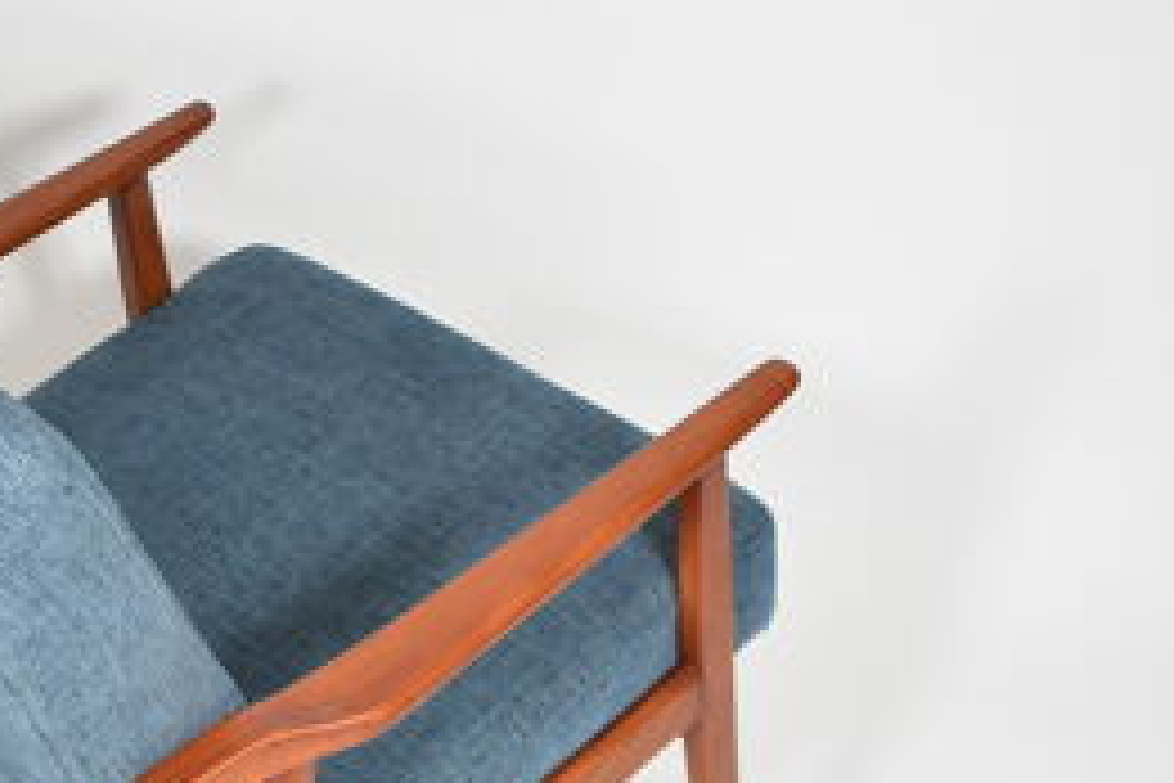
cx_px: 130
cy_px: 632
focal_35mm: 76
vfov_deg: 17.8
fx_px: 2478
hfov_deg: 25.8
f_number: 5
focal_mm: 22
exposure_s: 1/125
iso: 800
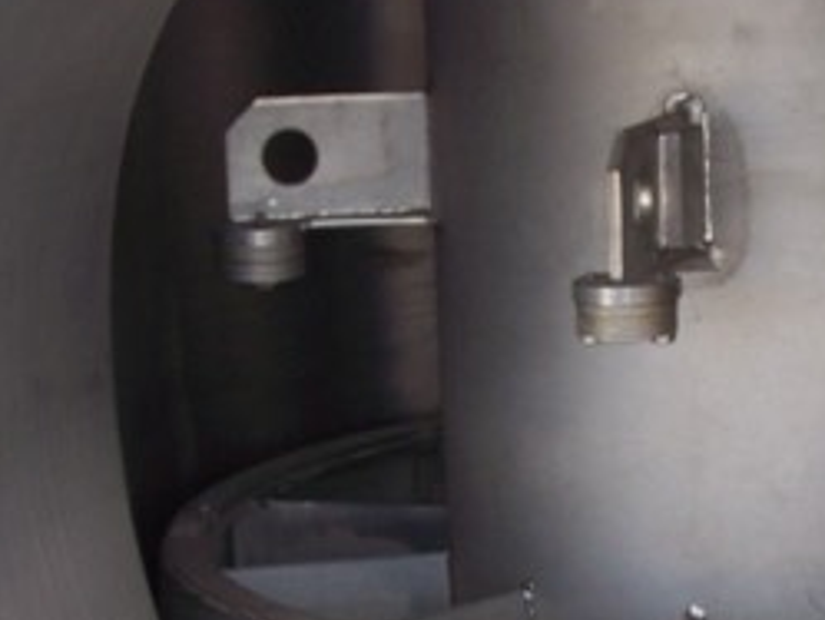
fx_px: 3124
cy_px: 537
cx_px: 570
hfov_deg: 15.0
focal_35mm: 131
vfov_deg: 11.3
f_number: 3
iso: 80
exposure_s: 1/100
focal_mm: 8.5
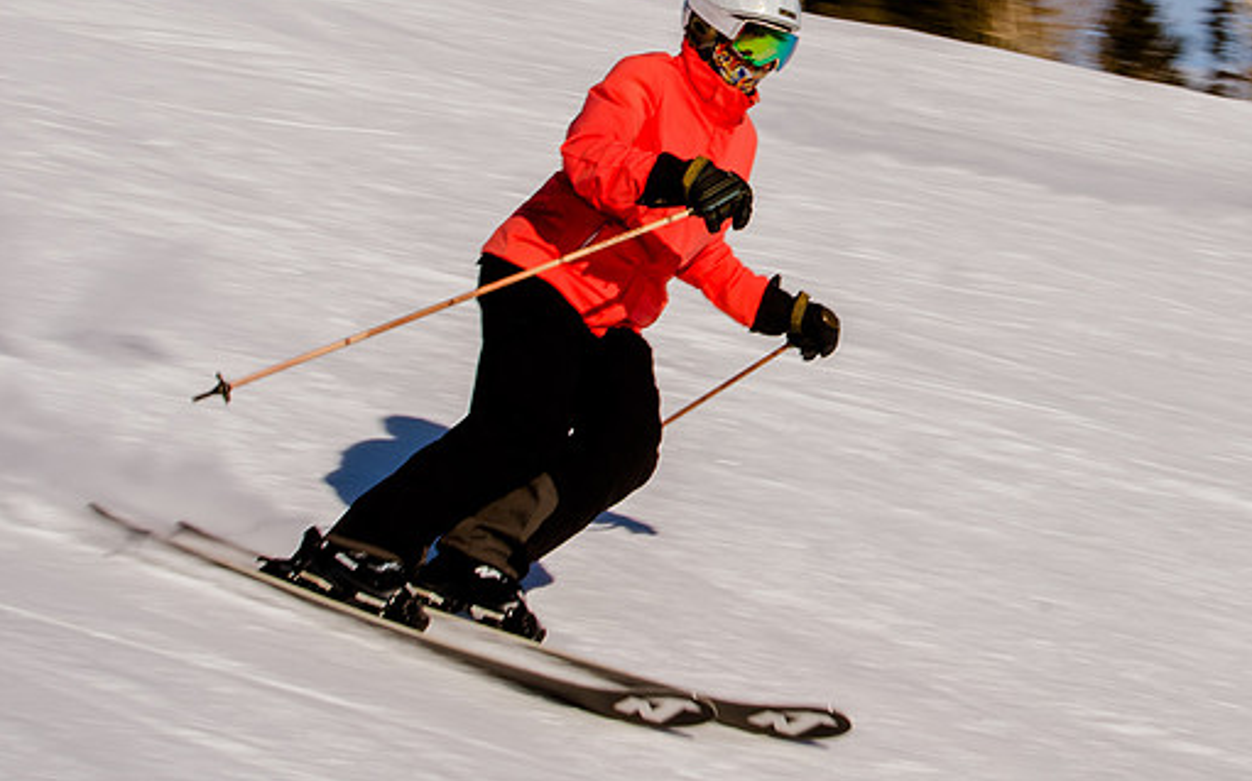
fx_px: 3479
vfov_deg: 12.7
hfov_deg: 20.2
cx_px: 941
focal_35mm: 102
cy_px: 106
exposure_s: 1/200
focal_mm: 34
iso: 160
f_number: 18
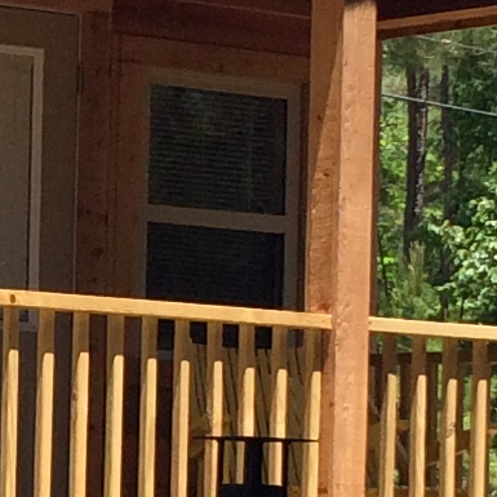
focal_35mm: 225
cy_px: 404
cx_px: -270
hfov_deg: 7.6
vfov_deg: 7.8
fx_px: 3655
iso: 32
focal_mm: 4.12
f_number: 2.2
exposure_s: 1/1244
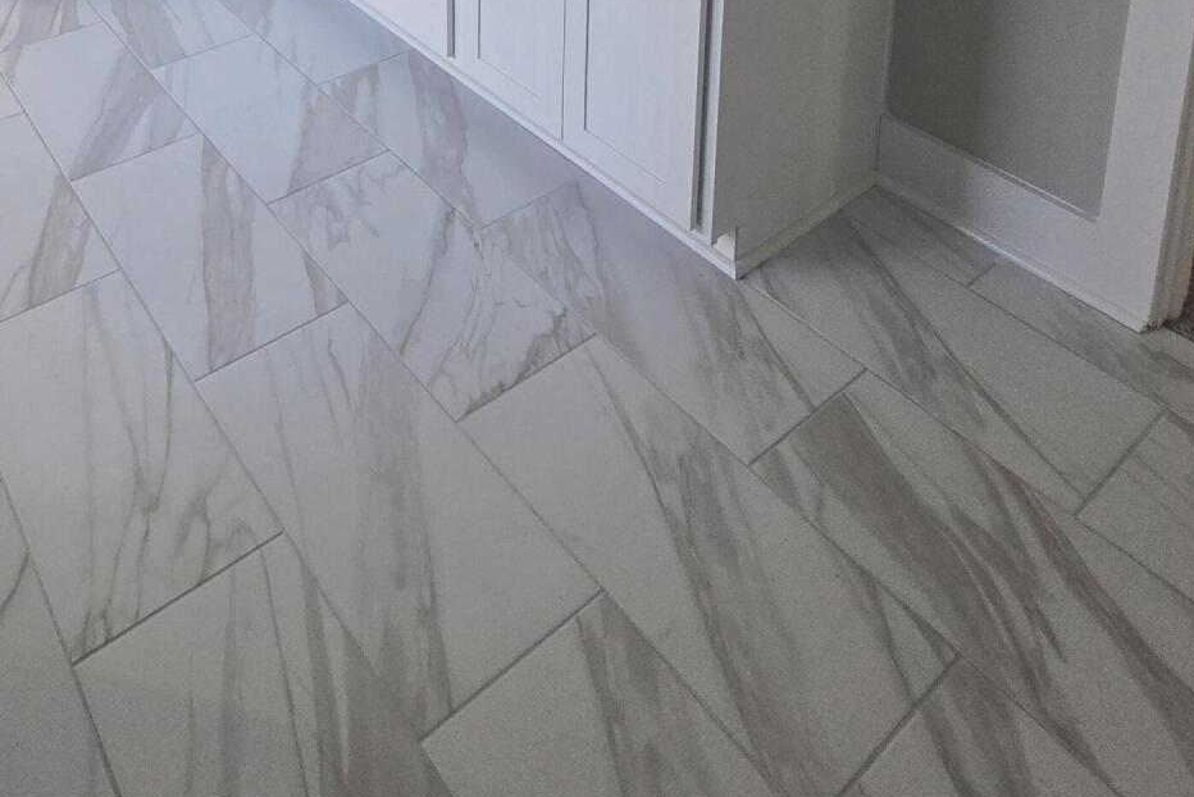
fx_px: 962
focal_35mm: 29
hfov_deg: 61.2
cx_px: 346
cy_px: -305
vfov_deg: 31.3
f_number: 2.2
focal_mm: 2.2
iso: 80
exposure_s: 1/120
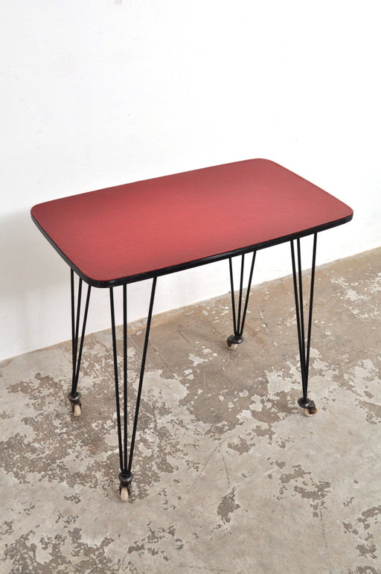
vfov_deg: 45.0
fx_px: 692
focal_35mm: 44
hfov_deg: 30.8
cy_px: 287
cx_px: 190
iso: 400
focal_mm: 29
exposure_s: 1/125
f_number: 8
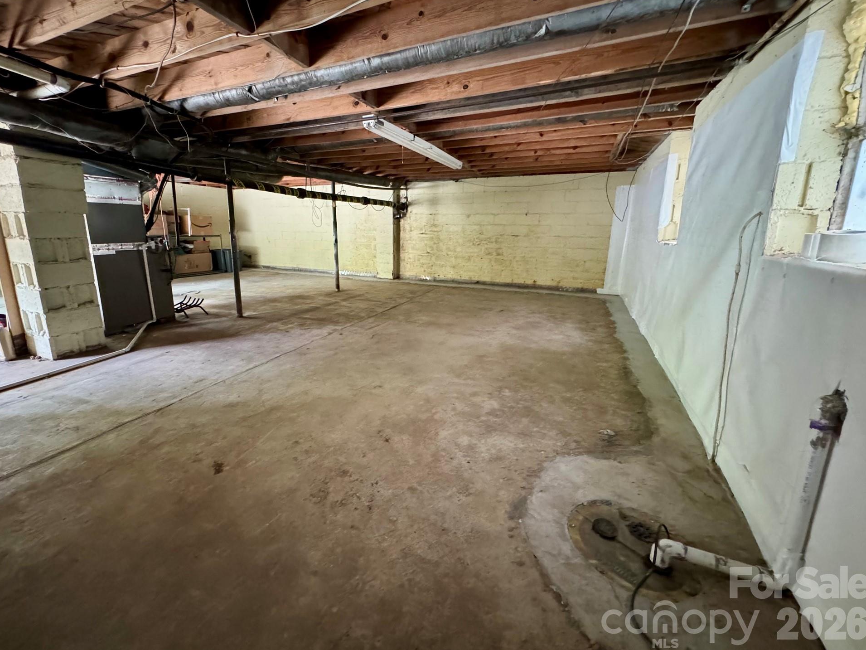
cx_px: 410
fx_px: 375
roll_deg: -0.9
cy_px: 308
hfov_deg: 98.1
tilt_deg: -13.5
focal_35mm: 15
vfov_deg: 81.7
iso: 1250
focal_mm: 2.22
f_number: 2.2
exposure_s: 1/60
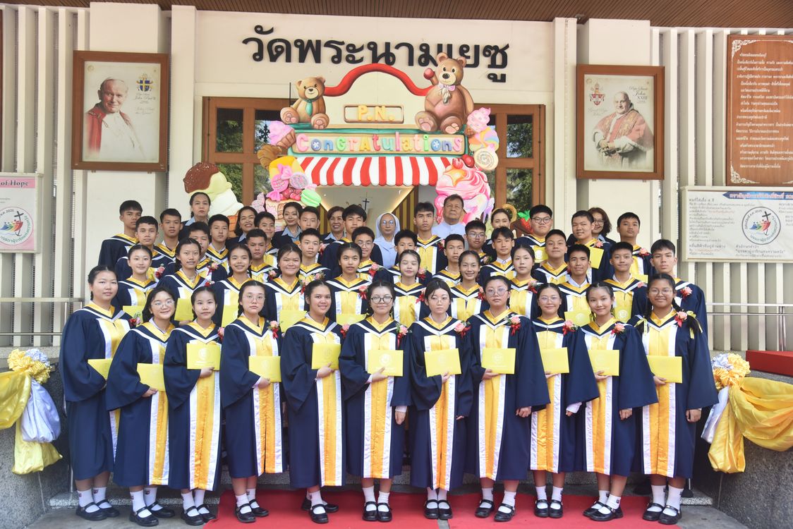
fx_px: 705
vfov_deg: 41.1
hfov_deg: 58.7
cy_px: 264
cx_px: 396
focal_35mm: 32
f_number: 4
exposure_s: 1/80
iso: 500
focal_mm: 32
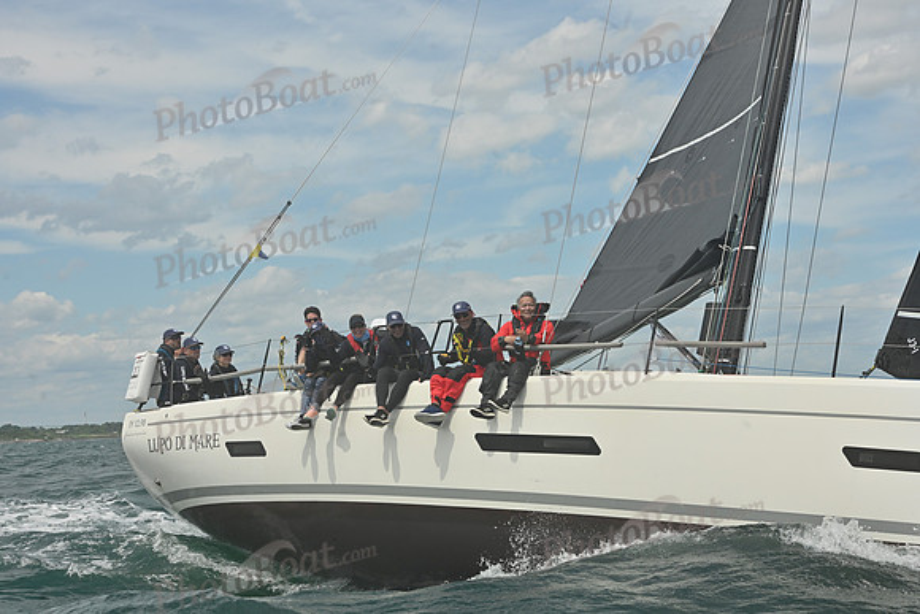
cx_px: 460
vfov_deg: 17.1
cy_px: 307
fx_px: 2045
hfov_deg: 25.4
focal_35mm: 80
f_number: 11
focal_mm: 80
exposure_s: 1/1250
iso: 320
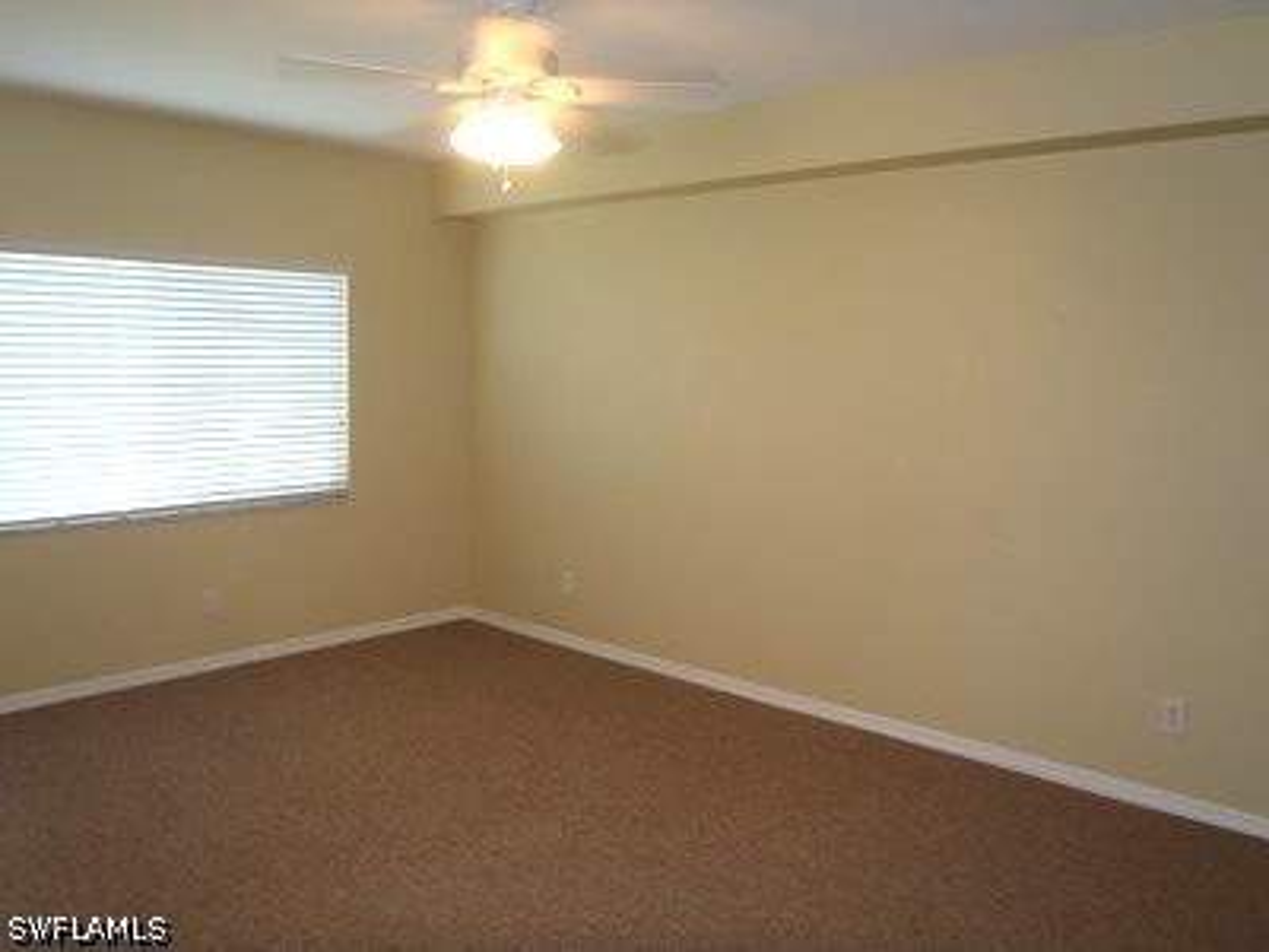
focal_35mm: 28
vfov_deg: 49.7
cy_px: 476
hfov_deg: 63.4
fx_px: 1026
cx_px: 634
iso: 125
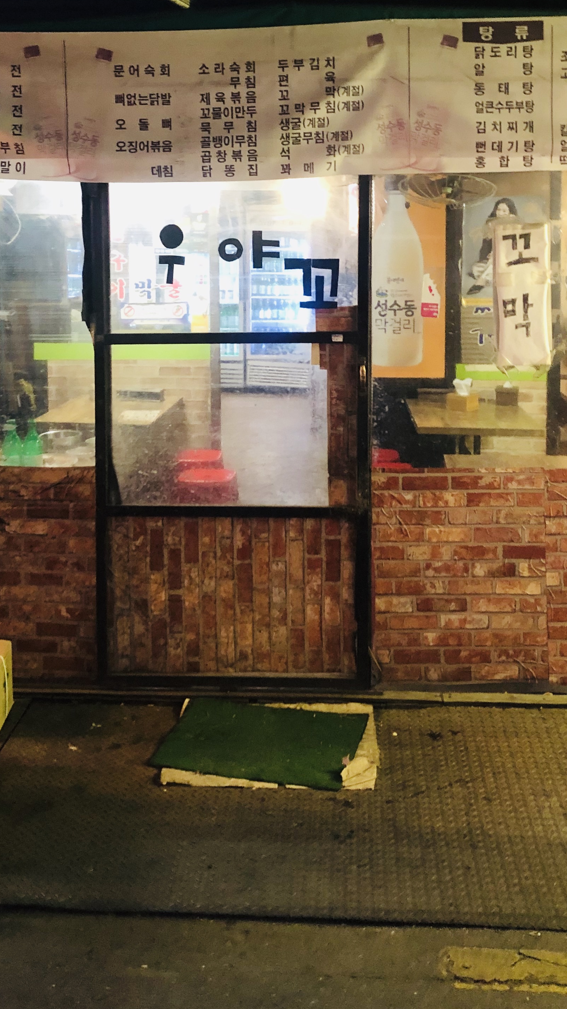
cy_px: 322
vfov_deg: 46.5
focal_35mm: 43
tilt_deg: -4.3
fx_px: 1149
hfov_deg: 27.7
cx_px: 269
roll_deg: +0.0
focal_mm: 3.99
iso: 100
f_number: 1.8
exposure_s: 1/6
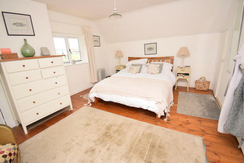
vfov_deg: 77.4
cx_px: 122
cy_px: 82
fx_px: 102
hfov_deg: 100.4
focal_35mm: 15
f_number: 5.6
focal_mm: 10
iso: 800
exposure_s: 1/125
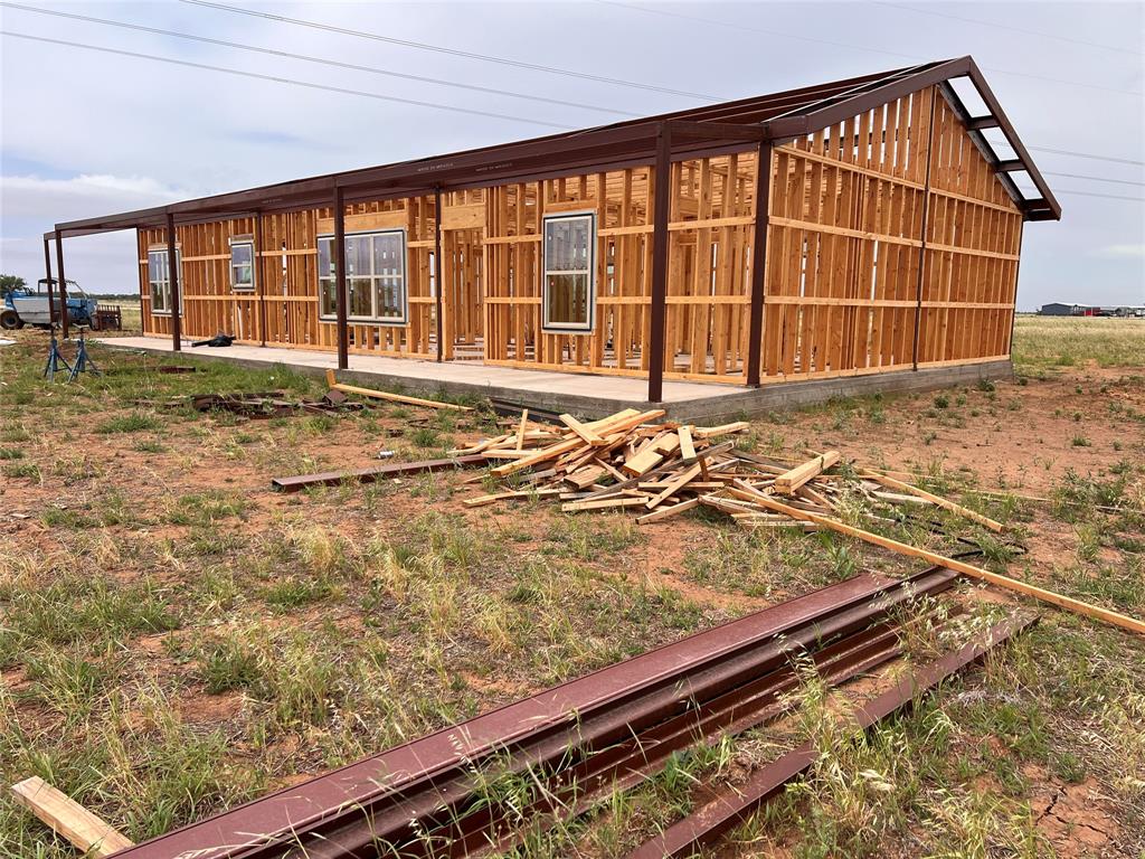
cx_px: 572
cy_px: 430
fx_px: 860
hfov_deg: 67.3
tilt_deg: -9.7
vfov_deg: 53.1
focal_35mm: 26
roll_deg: -1.3
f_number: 1.5
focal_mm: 5.7
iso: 50
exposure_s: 1/4115
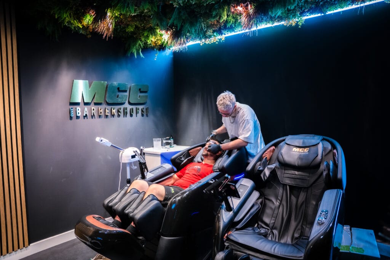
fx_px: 272
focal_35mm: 25
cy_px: 130
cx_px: 195
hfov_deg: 71.3
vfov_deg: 51.1
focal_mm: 25.1
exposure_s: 1/100
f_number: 2.8
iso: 2500
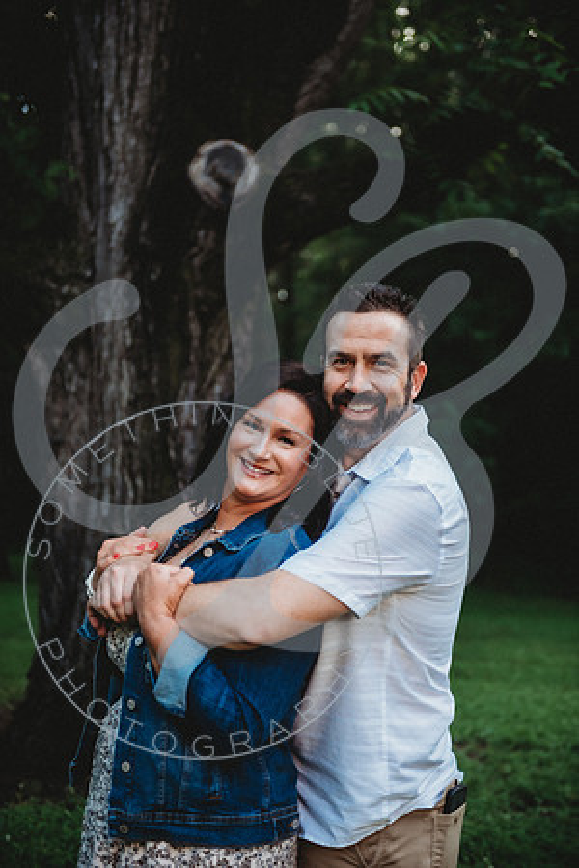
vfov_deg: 36.2
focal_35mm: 55
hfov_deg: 24.6
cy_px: 434
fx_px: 1327
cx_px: 290
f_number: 2.8
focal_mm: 55
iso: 200
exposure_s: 1/160
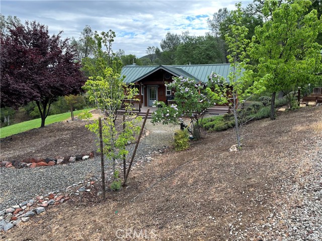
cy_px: 120
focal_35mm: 24
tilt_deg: -10.9
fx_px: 223
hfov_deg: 71.6
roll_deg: +0.7
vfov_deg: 56.8
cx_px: 161
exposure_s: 1/962
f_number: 1.78
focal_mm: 6.86
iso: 80
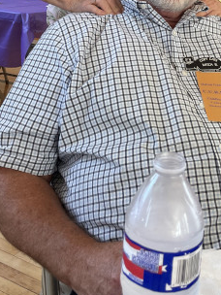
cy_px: 3
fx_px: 485
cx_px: 168
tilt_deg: -4.8
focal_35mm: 57
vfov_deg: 31.4
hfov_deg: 25.3
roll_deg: -4.4
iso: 125
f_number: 1.6
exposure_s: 1/106
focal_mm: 4.2
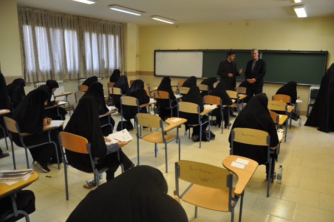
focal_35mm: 27
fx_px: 250
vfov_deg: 47.8
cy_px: 111
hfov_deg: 67.4
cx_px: 167
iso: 640
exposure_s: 1/40
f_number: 3.5
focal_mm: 18
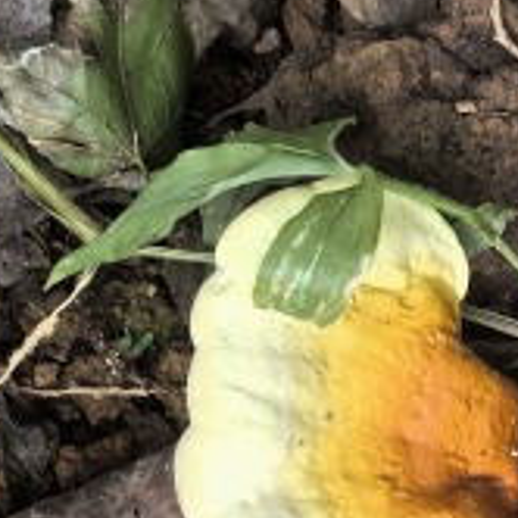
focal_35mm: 115
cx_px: 552
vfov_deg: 14.6
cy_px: 662
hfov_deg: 14.8
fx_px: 1947
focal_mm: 5.75
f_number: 2
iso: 64
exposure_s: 1/100
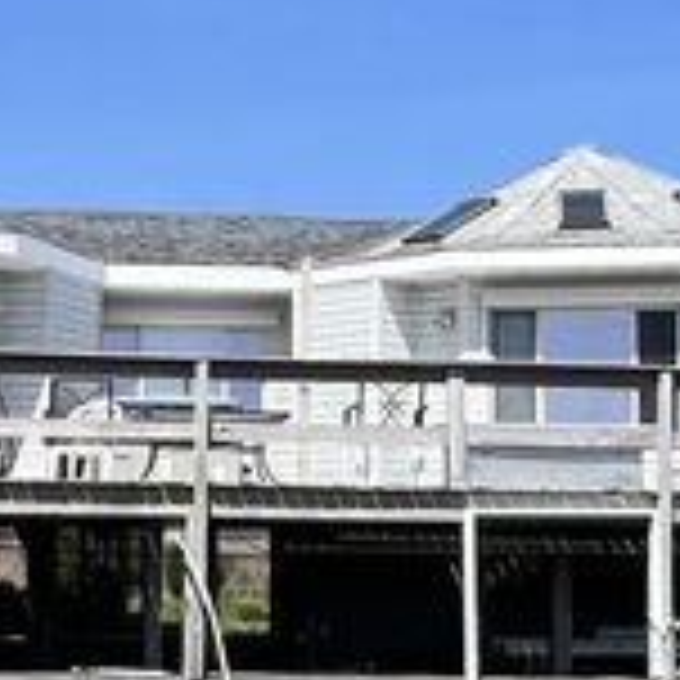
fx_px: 1734
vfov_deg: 22.2
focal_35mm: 78
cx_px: 176
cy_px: 360
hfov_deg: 22.0
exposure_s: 1/1946
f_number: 1.8
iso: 32
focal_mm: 1.57
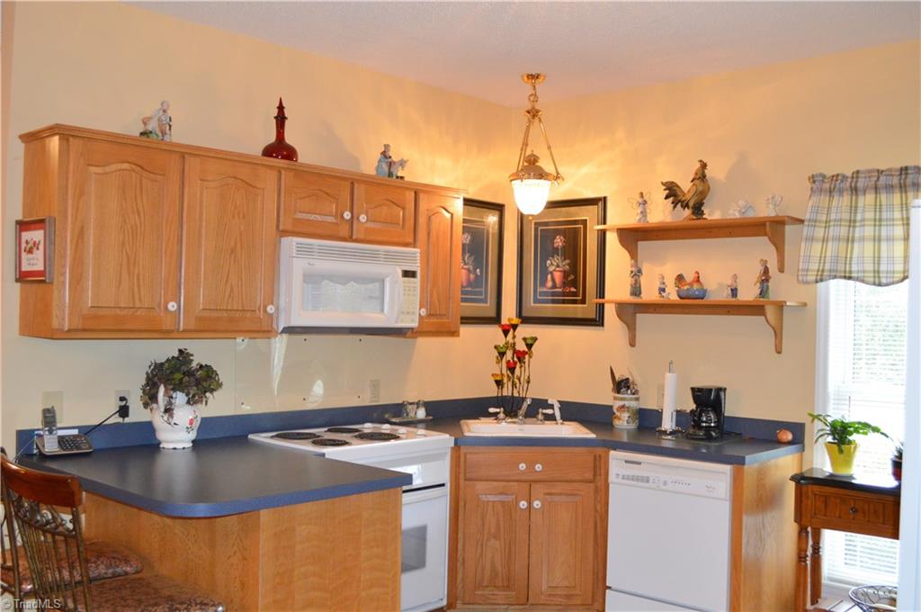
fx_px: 920
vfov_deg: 36.8
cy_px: 306
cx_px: 460
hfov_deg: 53.2
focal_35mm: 36
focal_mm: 24
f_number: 4
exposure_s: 1/60
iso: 1800
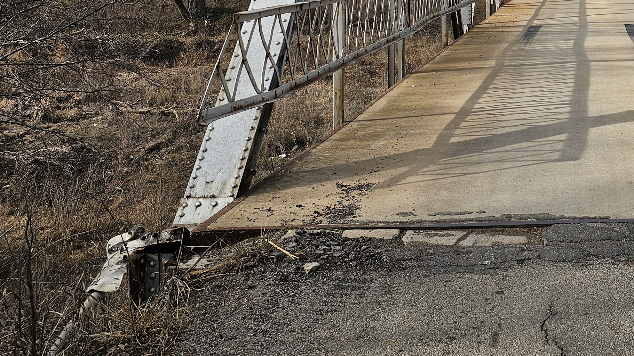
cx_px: 606
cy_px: -45
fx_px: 925
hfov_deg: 35.0
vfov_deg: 20.7
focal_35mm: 55
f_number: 1.7
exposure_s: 1/986
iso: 10
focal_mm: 6.3
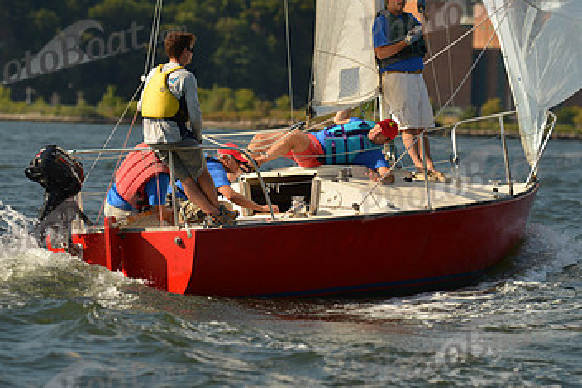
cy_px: 116
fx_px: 3332
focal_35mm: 206
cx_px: 274
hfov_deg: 10.0
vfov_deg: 6.7
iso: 320
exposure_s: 1/1600
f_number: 4
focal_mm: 125
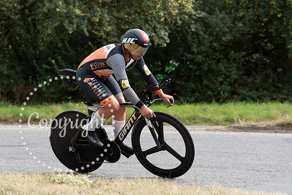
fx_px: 770
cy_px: 80
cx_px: 104
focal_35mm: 95
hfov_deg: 21.4
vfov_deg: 14.4
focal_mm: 70
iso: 250
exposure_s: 1/1000
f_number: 4
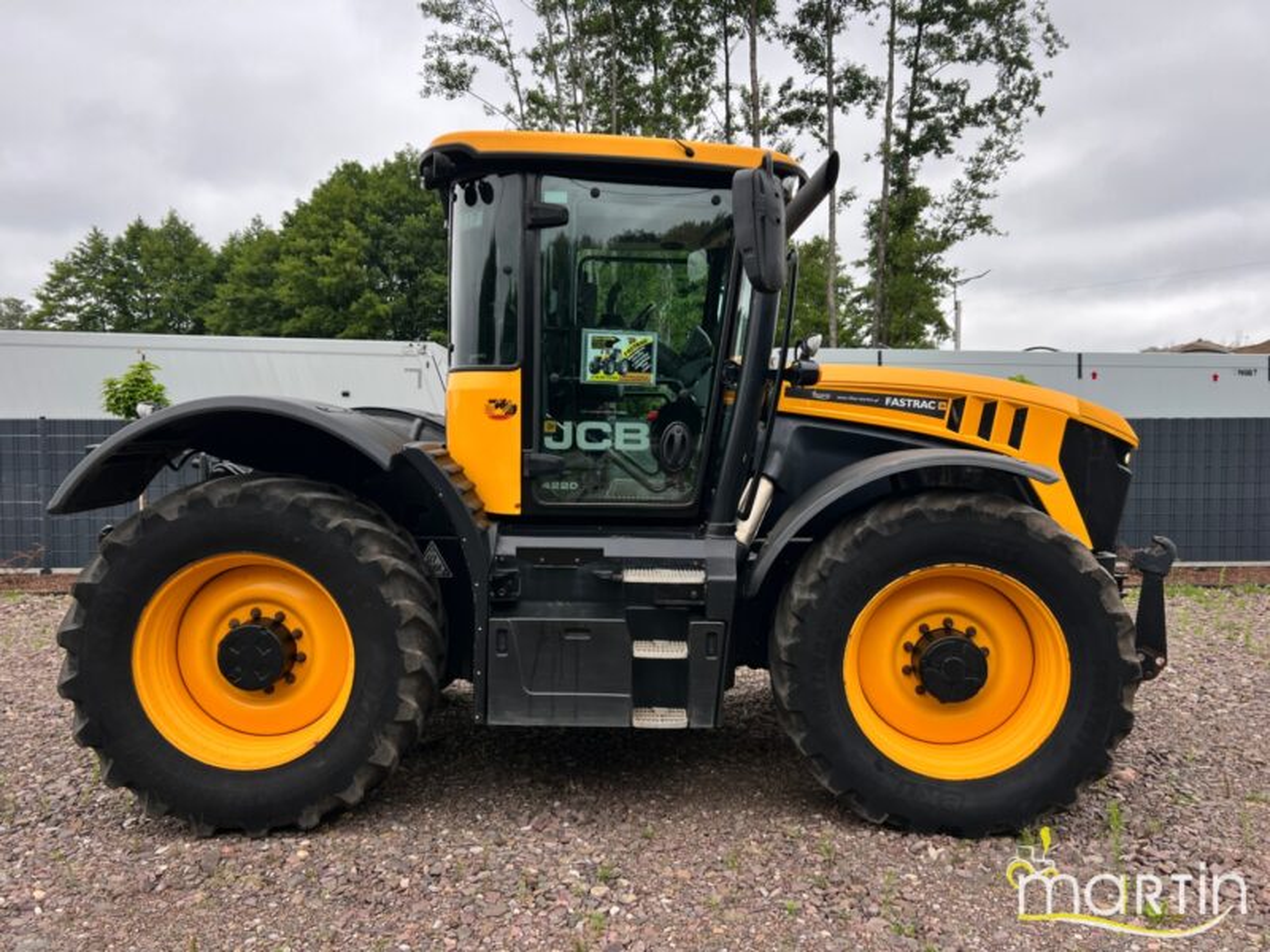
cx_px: 635
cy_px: 476
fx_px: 954
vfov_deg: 53.1
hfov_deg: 67.3
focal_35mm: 26
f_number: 1.5
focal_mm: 5.7
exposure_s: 1/558
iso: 50
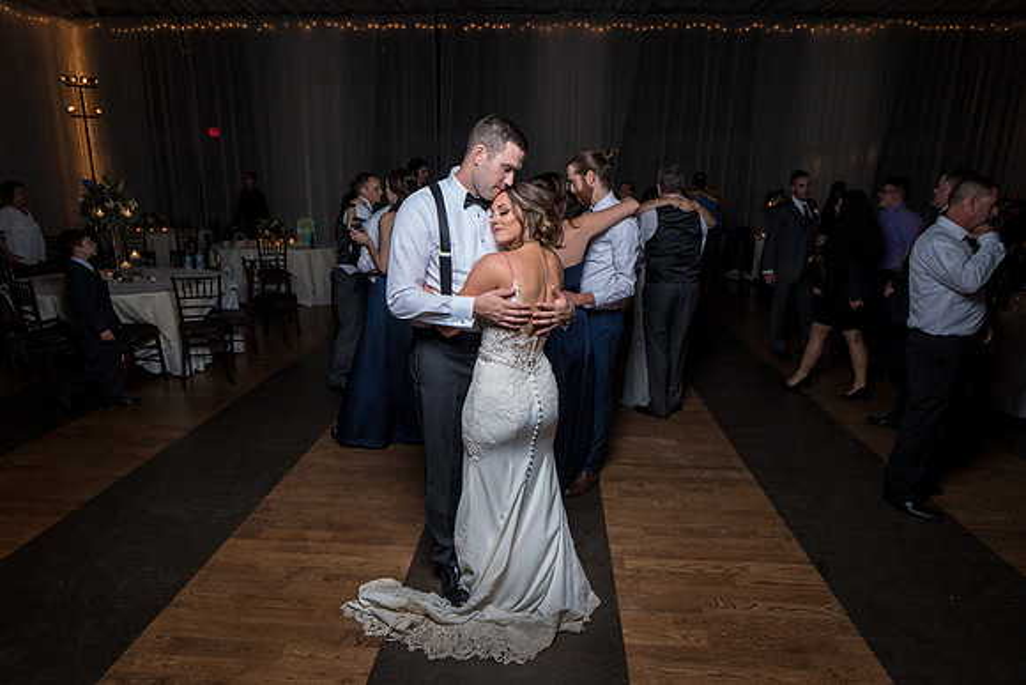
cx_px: 513
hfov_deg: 76.5
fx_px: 651
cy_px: 361
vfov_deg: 55.4
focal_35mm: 23
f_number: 5.6
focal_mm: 19
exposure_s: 1/200
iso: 2000
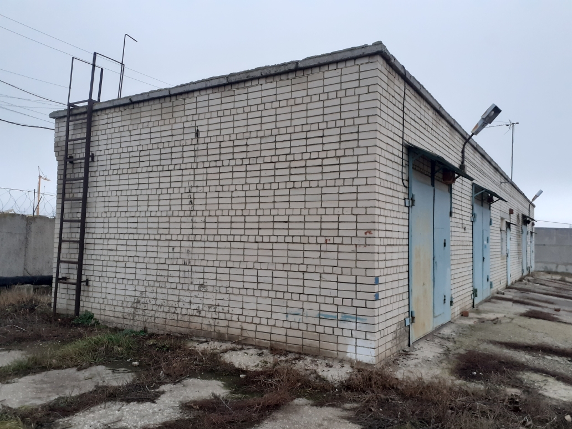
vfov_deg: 51.4
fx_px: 446
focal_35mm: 27
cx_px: 286
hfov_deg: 65.3
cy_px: 214
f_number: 1.9
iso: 160
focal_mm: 3.6
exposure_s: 1/60
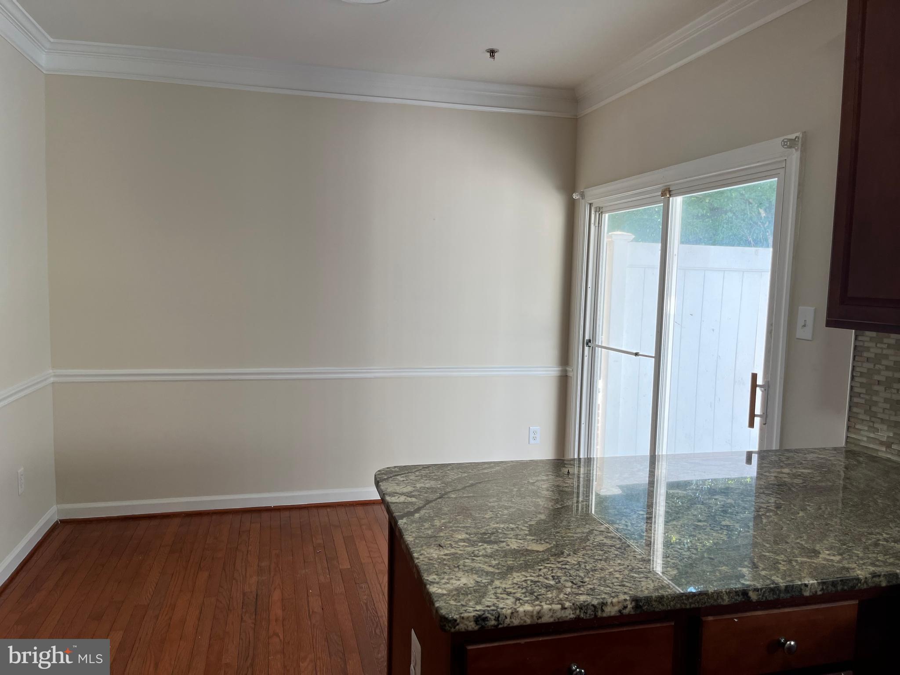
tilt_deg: -4.4
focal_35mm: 26
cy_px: 338
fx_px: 676
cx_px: 450
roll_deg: -0.7
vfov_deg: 53.1
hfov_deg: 67.3
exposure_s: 1/124
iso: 50
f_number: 1.6
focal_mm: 5.1
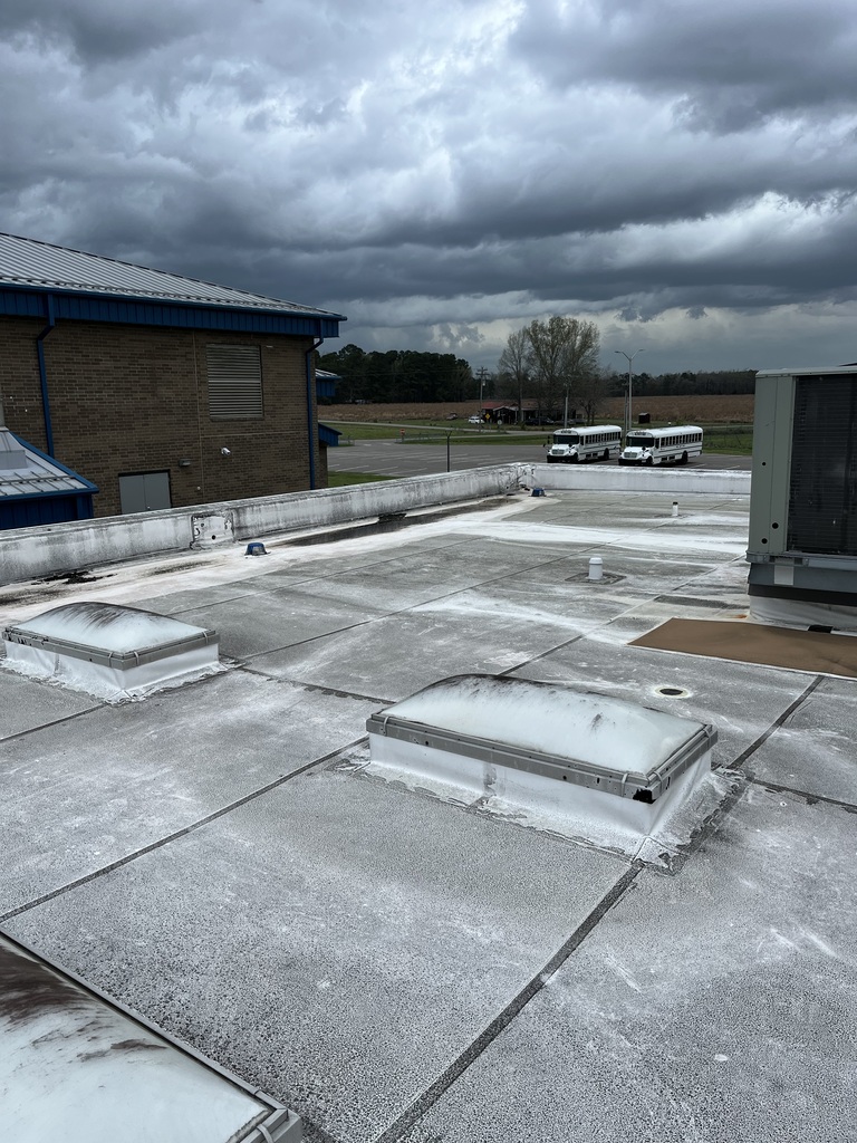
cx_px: 428
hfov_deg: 53.1
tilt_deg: -12.1
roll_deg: +3.0
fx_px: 858
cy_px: 572
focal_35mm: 26
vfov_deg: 67.3
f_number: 1.6
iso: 50
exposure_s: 1/1075
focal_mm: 5.1
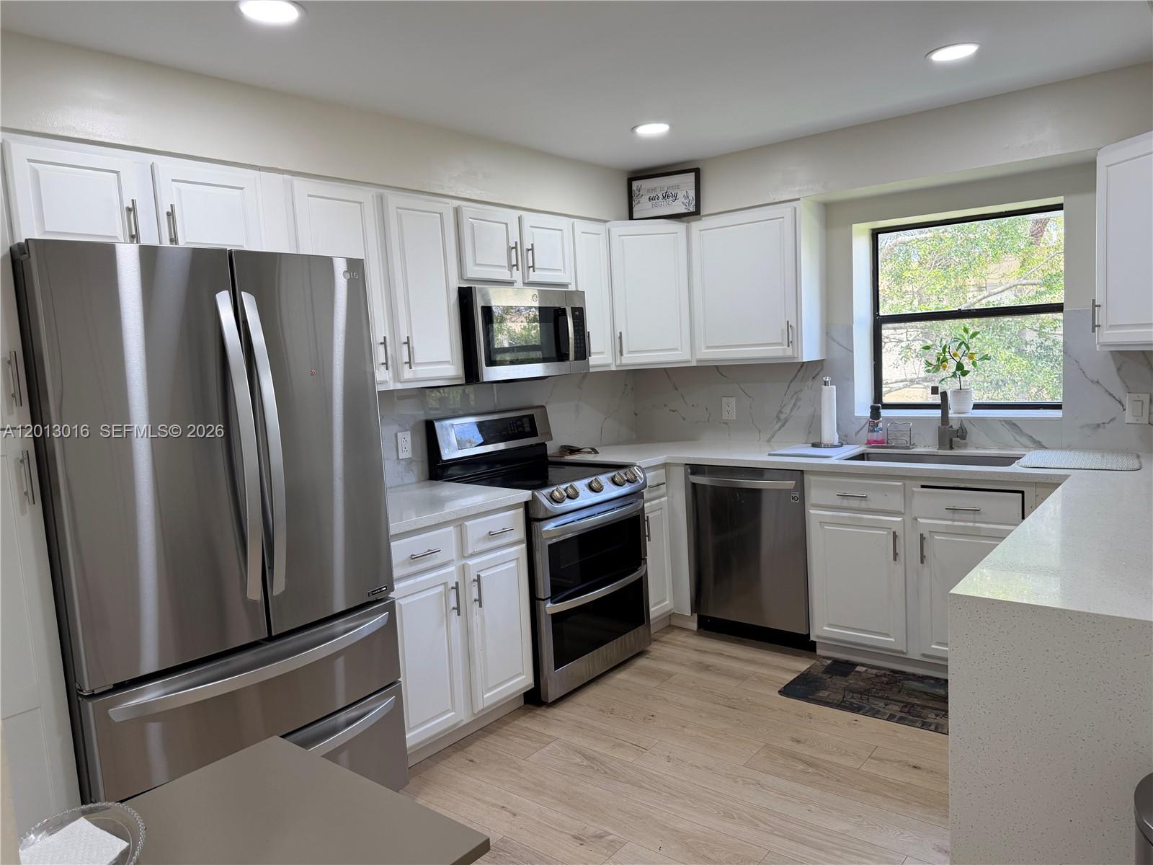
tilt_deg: -6.8
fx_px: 799
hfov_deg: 71.6
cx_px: 576
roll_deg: +3.3
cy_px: 432
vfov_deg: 56.8
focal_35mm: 24
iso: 80
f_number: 1.78
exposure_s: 1/120
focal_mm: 6.76
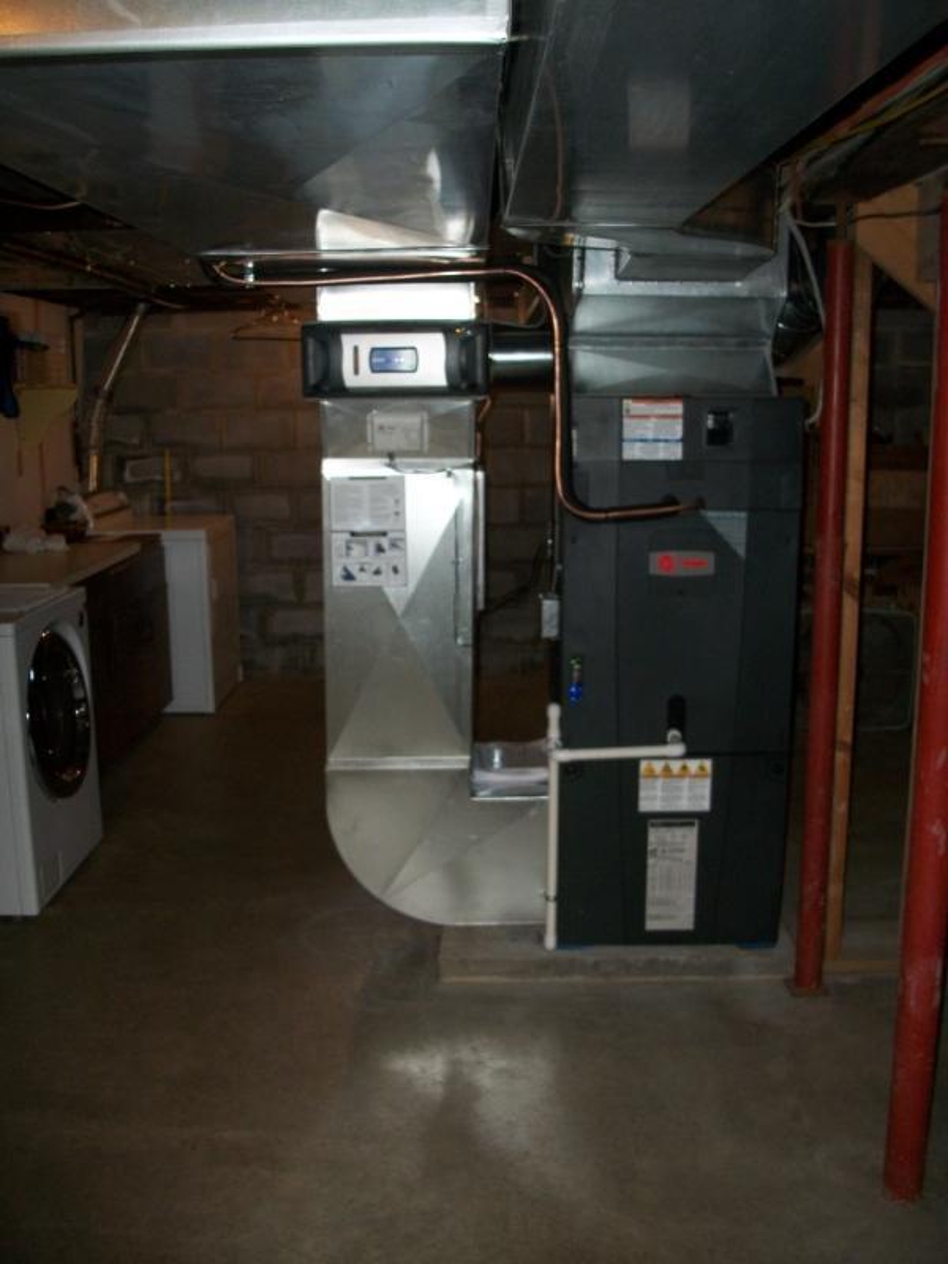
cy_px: 632
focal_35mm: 32
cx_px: 474
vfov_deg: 56.8
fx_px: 1168
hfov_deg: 44.2
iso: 160
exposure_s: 1/60
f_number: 2.9
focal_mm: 5.7
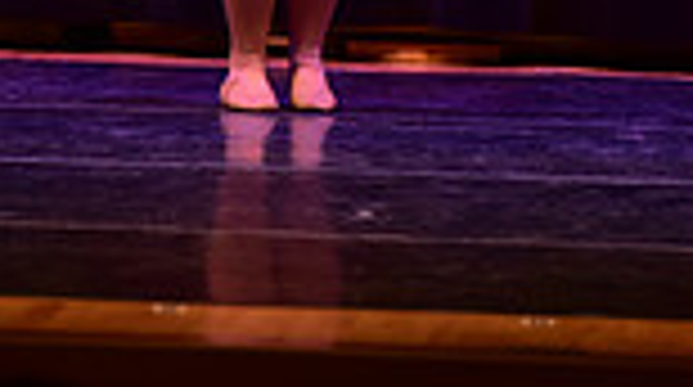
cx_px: 292
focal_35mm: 751
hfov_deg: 2.9
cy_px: -466
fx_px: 13776
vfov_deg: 1.6
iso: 800
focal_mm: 190
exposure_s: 1/250
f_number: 2.8
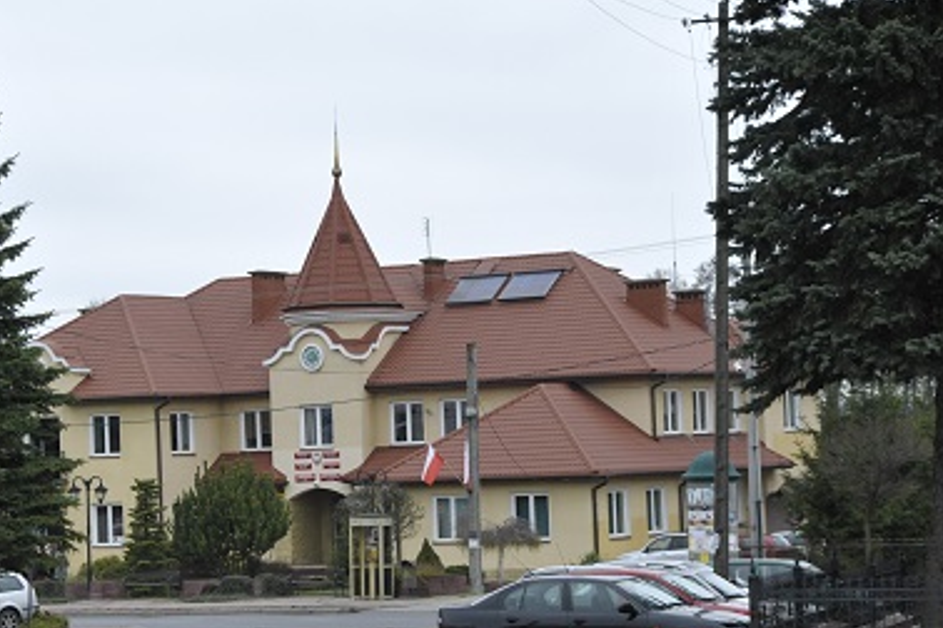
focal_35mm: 113
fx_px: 2960
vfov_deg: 12.1
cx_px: 322
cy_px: 425
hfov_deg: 18.1
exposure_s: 1/6400
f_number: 3.5
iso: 2000
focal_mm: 75
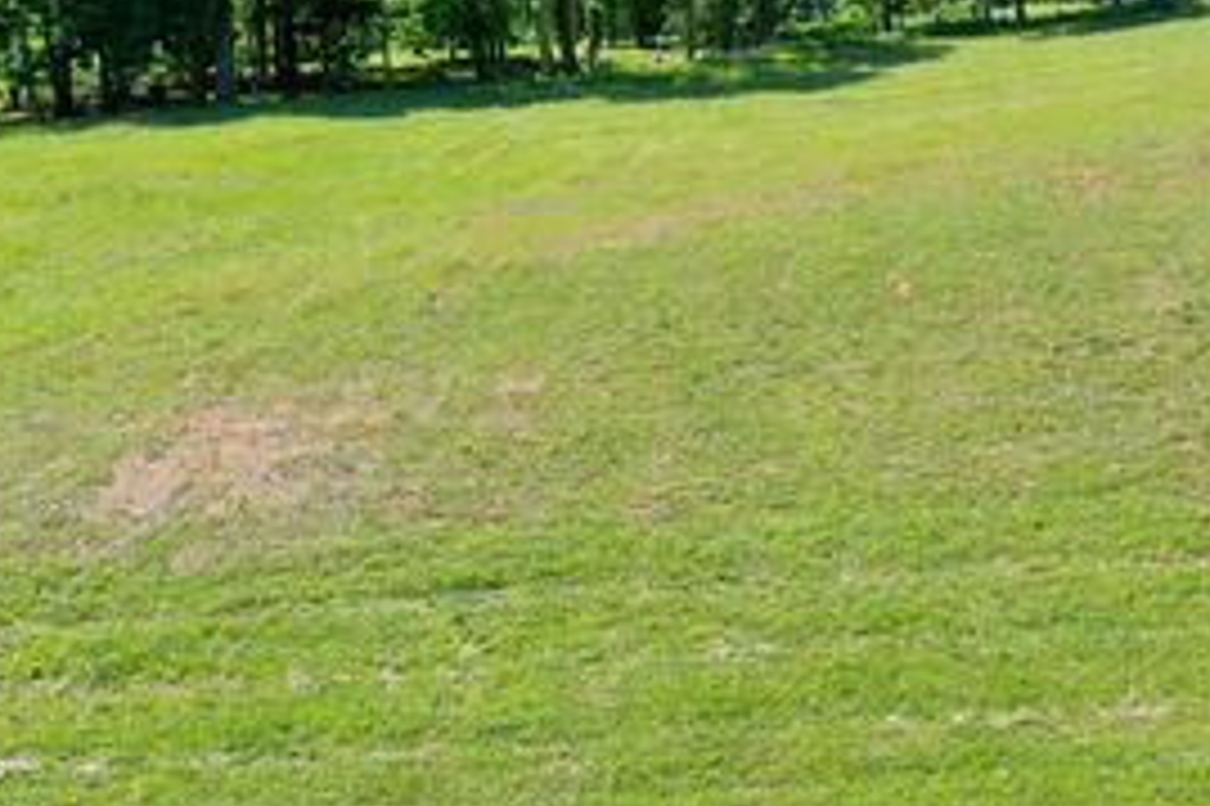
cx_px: 841
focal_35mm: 52
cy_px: 353
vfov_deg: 25.9
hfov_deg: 37.6
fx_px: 1747
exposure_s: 1/100
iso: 100
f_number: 4
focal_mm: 10.26
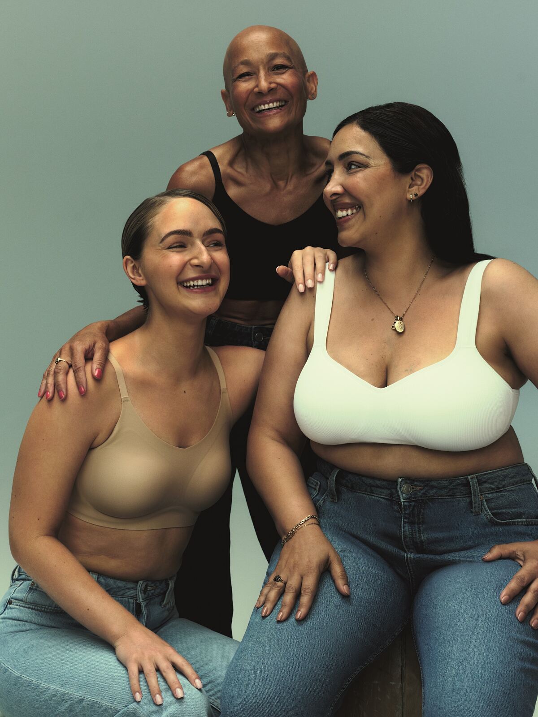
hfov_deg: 23.3
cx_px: 269
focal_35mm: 63
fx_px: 1306
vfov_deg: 30.7
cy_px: 358
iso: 400
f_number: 11
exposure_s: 1/125
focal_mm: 80
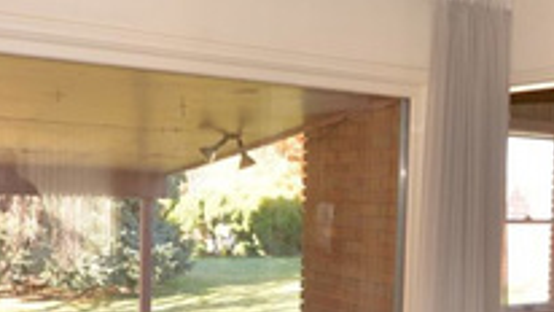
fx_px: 764
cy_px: 249
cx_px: 379
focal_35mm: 52
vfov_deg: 22.8
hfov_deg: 39.3
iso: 640
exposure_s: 1/125
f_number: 6.3
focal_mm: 16
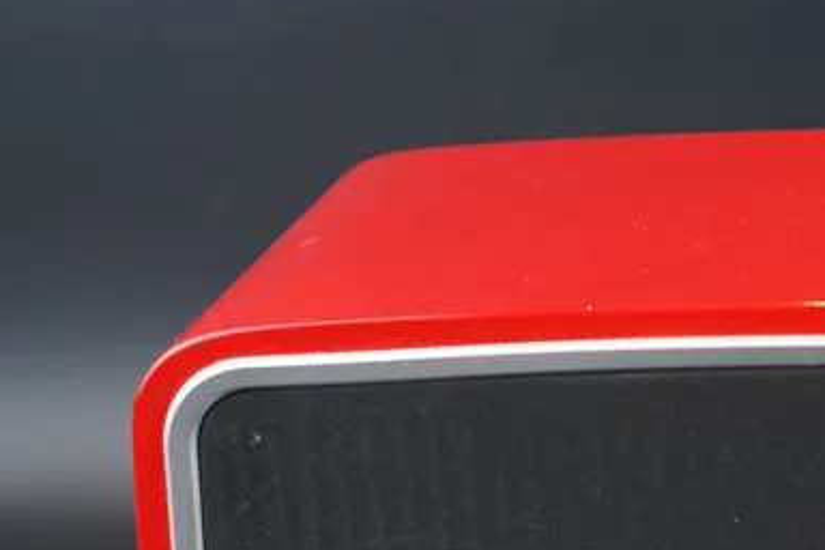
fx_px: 2039
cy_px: 599
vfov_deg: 15.0
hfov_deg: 21.6
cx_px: 928
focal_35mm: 89
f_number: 4
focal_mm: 38
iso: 200
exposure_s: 1/60
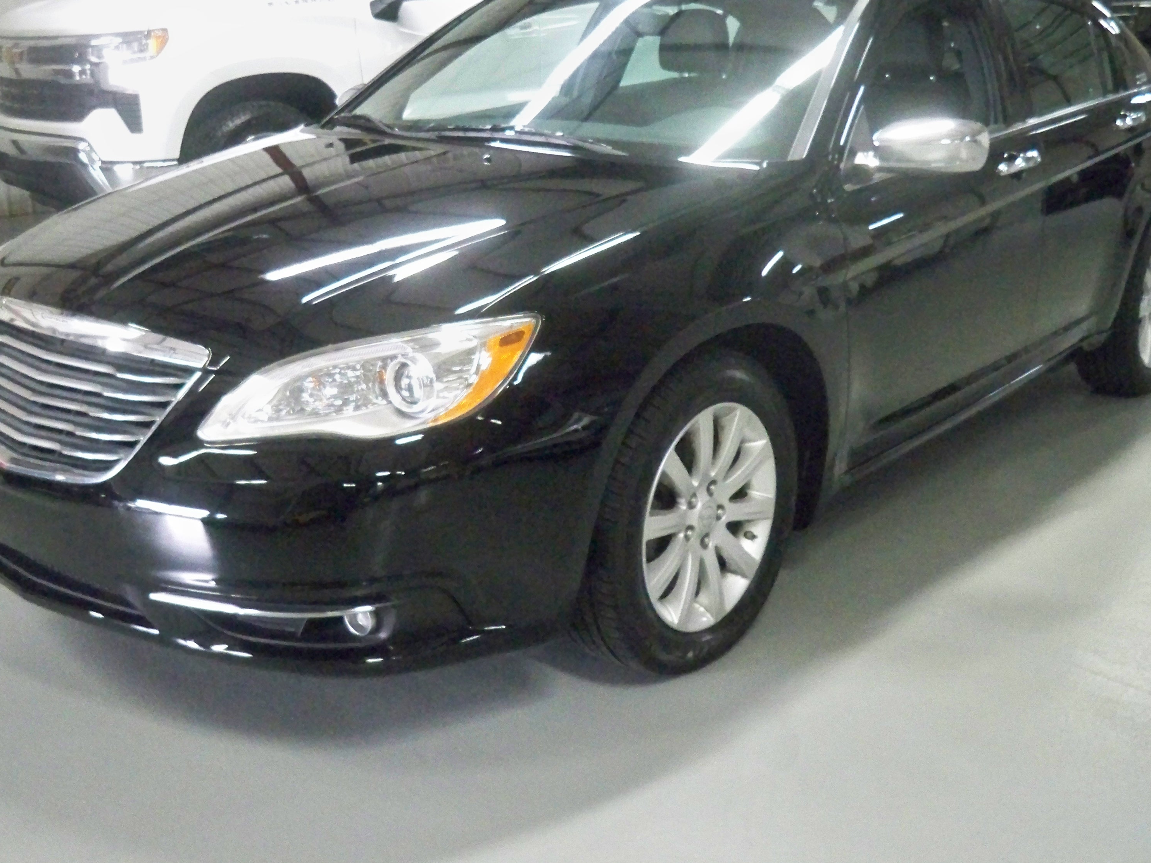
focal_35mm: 43
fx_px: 1430
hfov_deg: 43.8
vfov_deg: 33.5
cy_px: 344
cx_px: 563
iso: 1250
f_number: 3.1
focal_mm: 6.3
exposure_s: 1/60
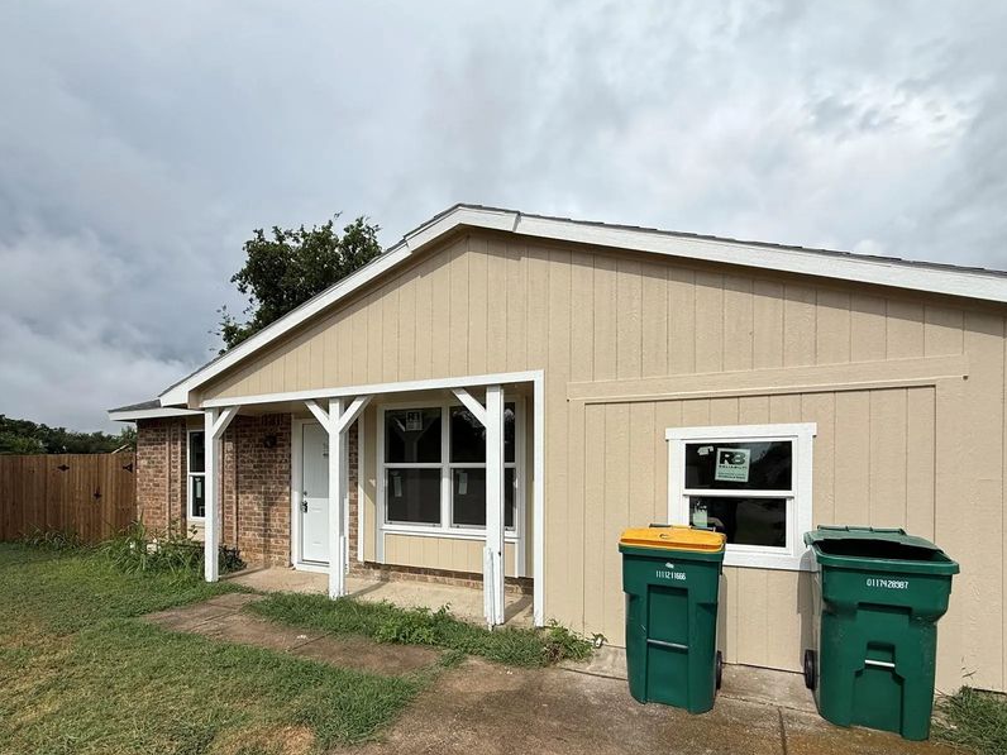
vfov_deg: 70.4
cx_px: 464
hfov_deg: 87.6
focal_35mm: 18
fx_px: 524
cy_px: 473
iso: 50
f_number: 2.2
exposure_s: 1/4149
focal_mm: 2.22
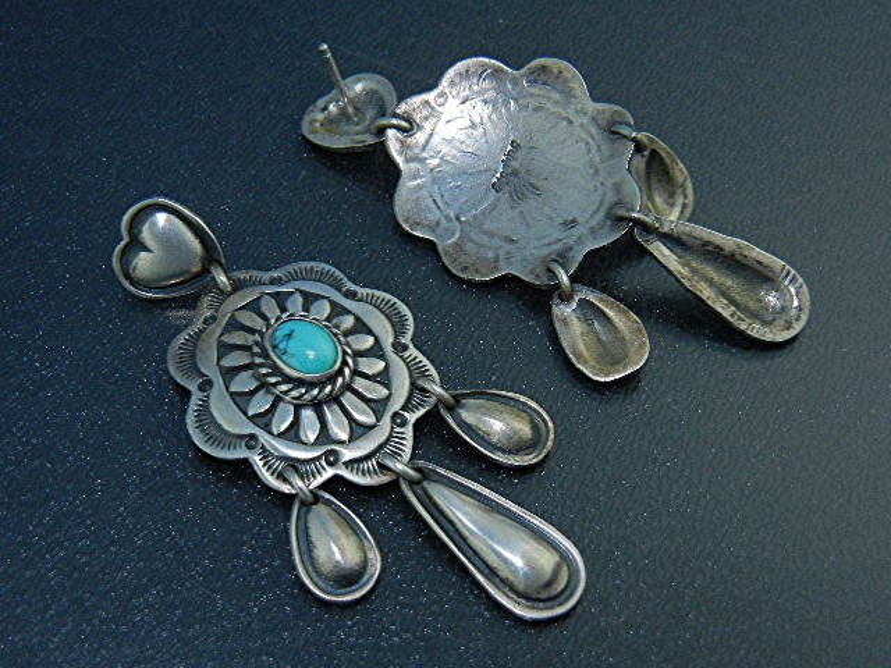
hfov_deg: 28.6
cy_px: 334
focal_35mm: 68
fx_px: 1750
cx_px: 446
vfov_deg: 21.6
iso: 200
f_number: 4.1
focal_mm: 12.2
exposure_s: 1/30
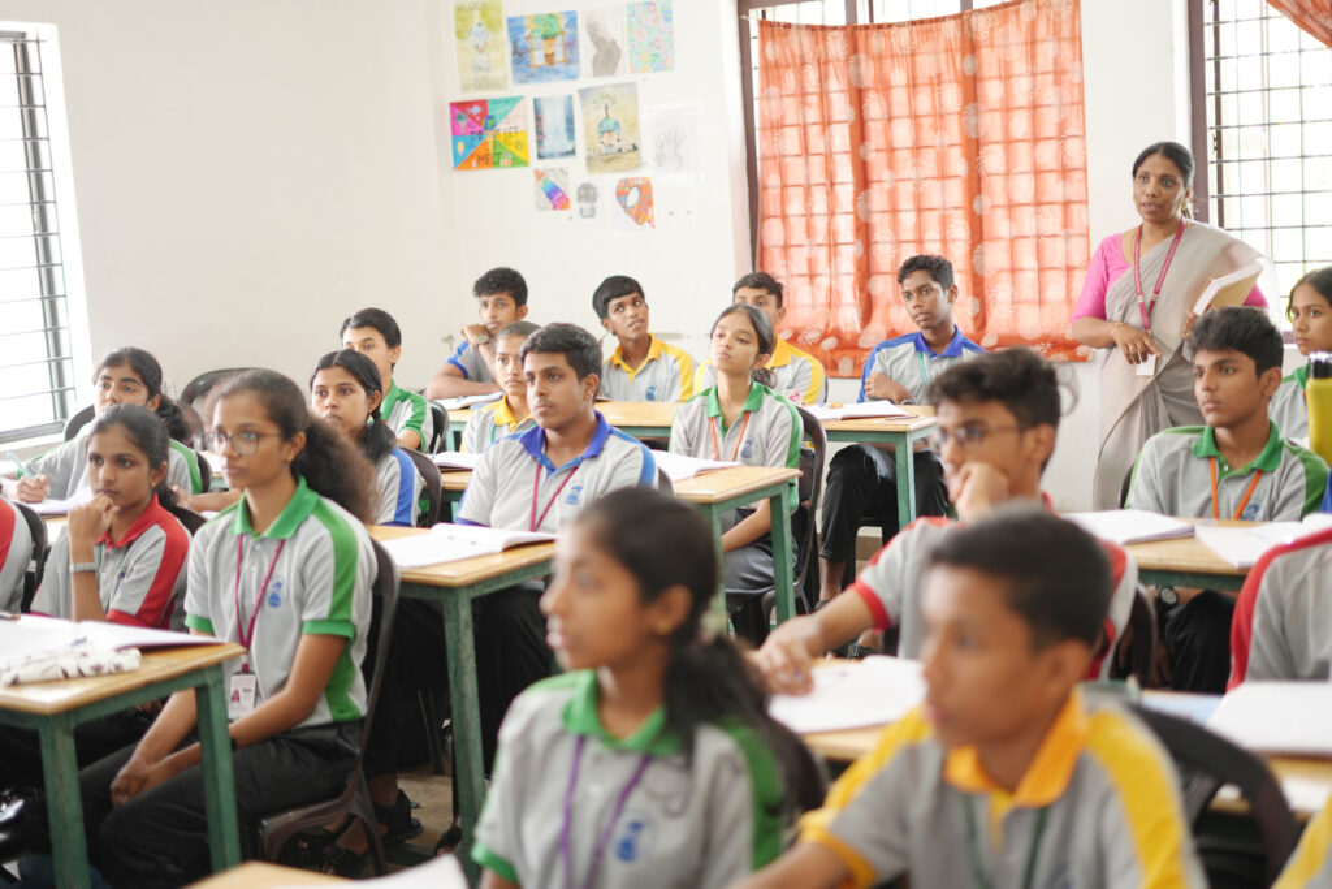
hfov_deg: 39.6
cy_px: 444
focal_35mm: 50
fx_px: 1850
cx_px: 666
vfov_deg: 27.0
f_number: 1.8
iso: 320
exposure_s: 1/125
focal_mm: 50
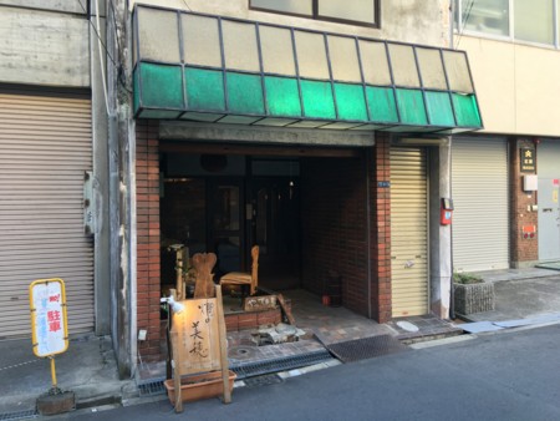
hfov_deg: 61.6
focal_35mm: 29
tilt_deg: +0.6
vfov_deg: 48.3
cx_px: 280
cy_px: 210
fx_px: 469
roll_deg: +1.0
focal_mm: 4.15
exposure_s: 1/60
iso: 32
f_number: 2.2
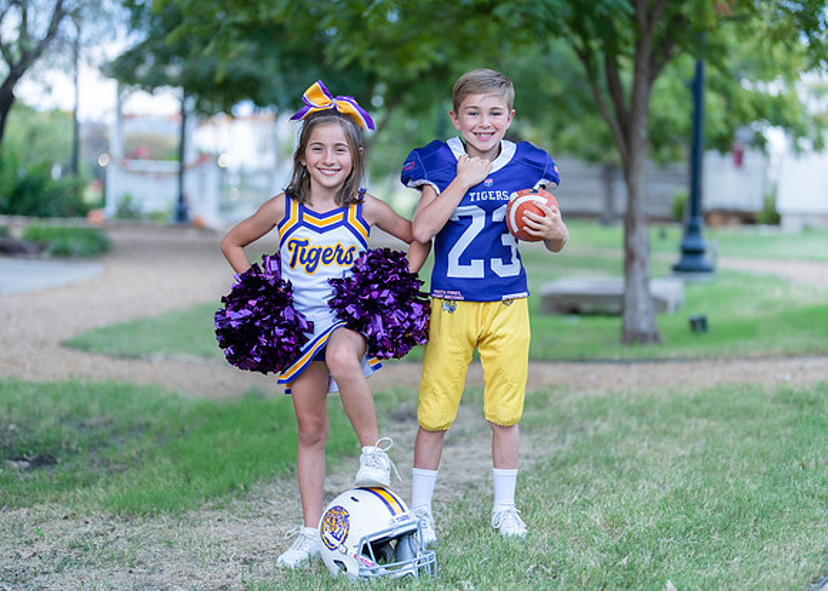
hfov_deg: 33.9
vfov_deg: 24.5
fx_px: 1360
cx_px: 432
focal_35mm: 58
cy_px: 279
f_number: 1.2
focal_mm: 50
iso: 250
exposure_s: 1/400
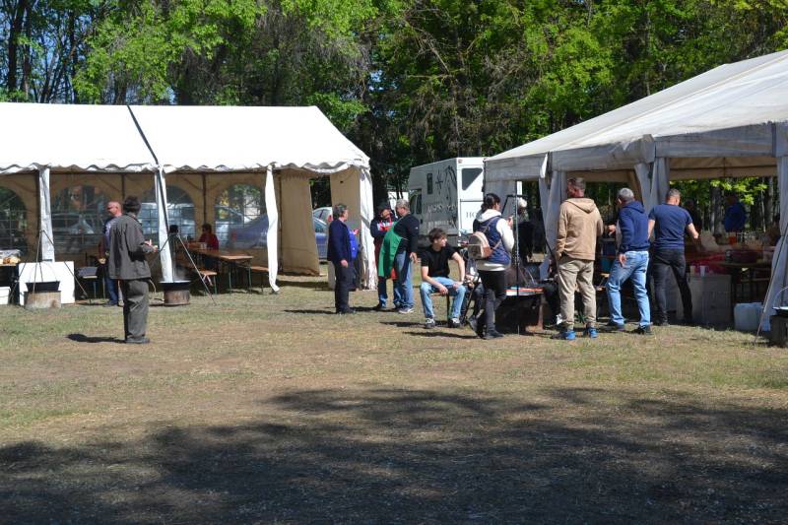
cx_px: 394
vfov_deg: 25.7
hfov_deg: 37.9
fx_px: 1149
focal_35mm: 52
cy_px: 262
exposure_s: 1/250
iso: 100
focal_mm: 35
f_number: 8
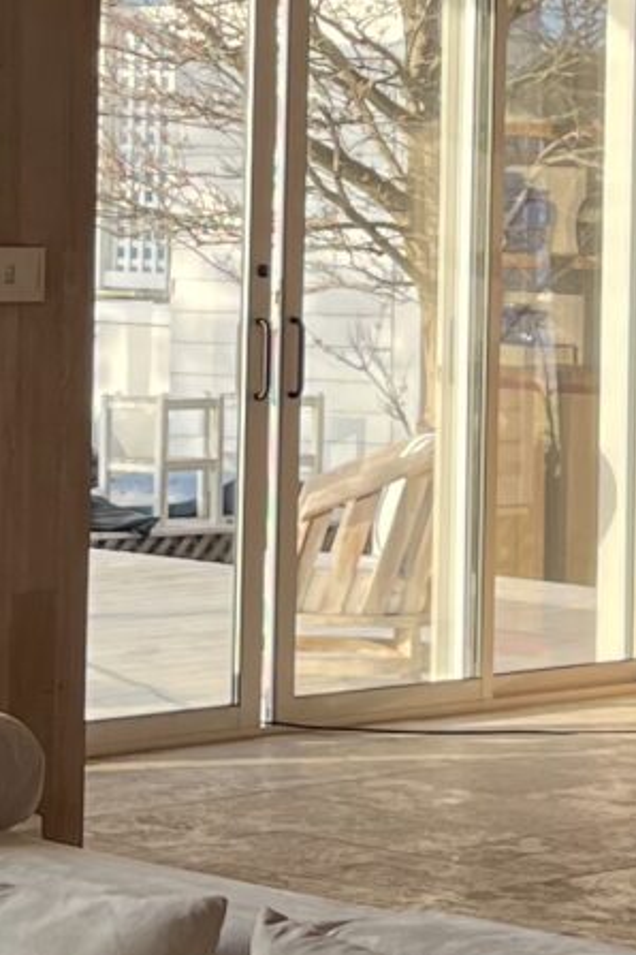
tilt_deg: +2.0
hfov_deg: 8.8
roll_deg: -1.2
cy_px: 98
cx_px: 203
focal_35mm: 155
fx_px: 4107
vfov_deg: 13.1
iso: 50
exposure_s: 1/588
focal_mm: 5.7
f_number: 1.5
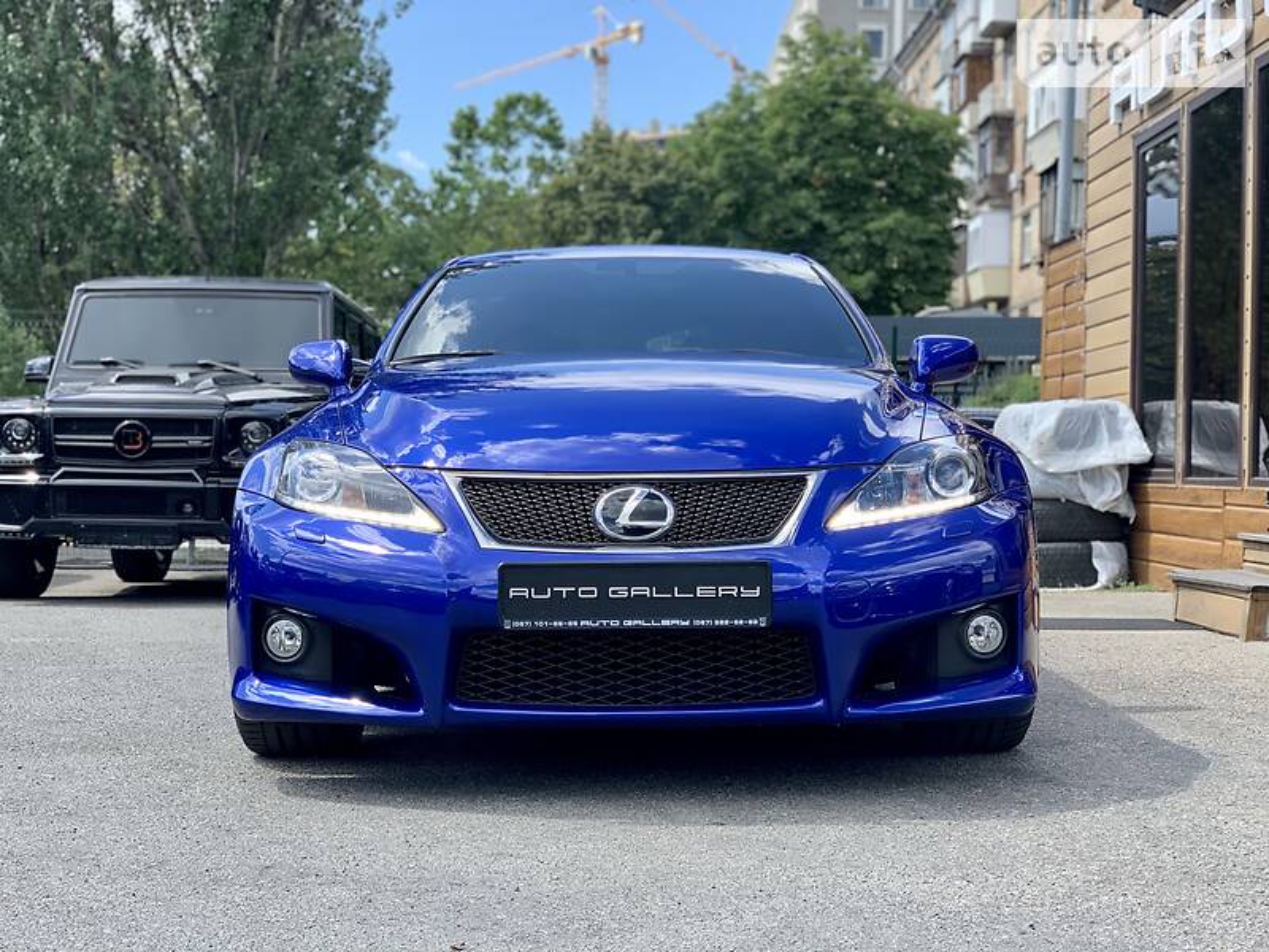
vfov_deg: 28.0
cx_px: 634
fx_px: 1906
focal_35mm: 52
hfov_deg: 36.8
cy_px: 476
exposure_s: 1/239
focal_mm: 6
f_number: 2.4
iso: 16
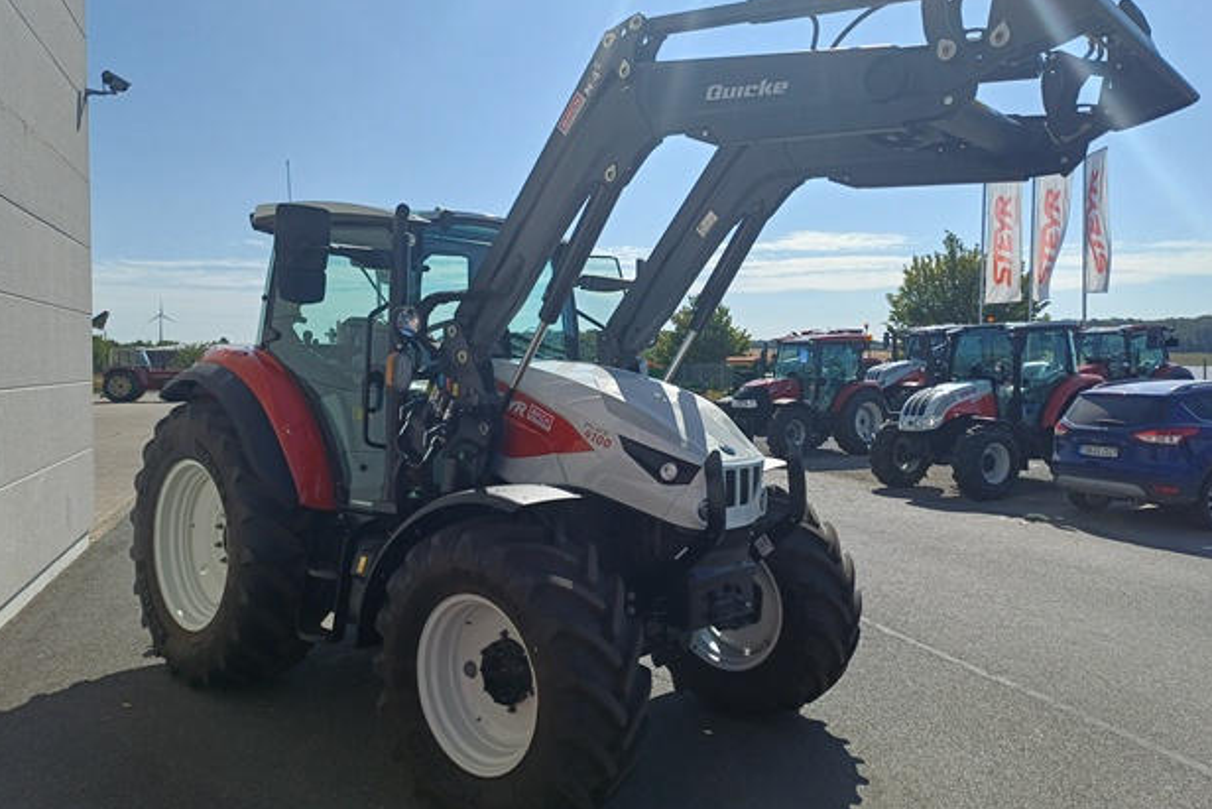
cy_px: 372
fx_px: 909
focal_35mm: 27
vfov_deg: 47.9
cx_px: 588
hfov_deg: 67.4
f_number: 1.8
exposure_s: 1/1919
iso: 50
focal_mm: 4.65
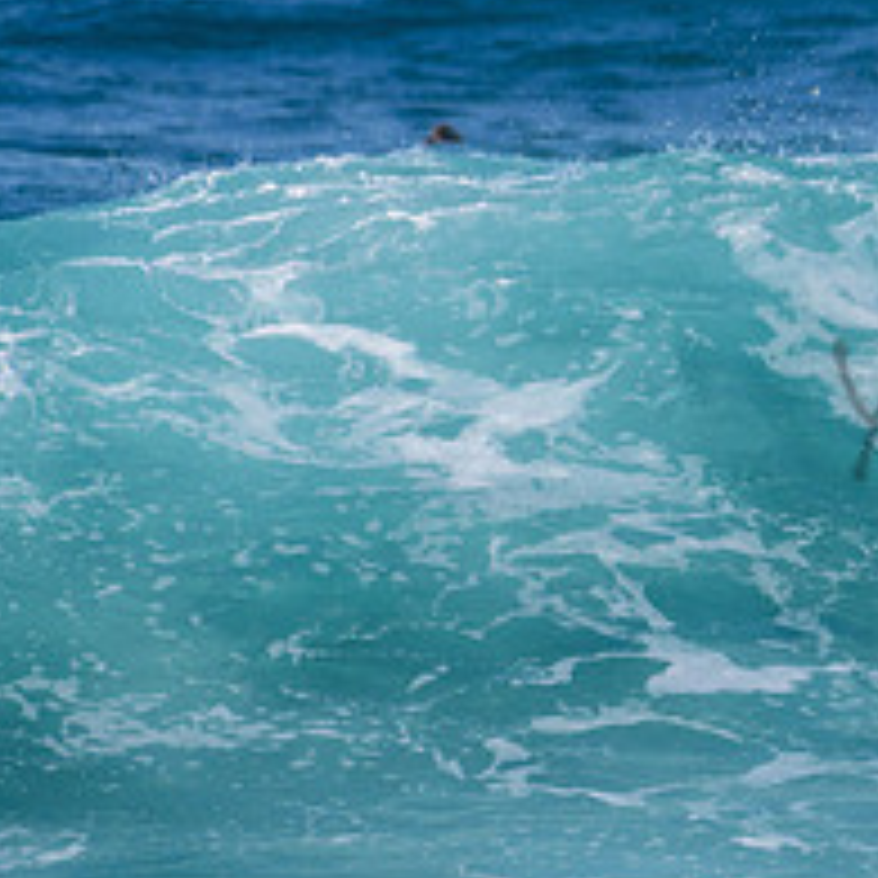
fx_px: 54293
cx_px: 1297
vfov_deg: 0.9
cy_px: 371
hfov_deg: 0.9
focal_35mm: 1892
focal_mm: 500
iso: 250
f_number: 5.6
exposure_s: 1/2000
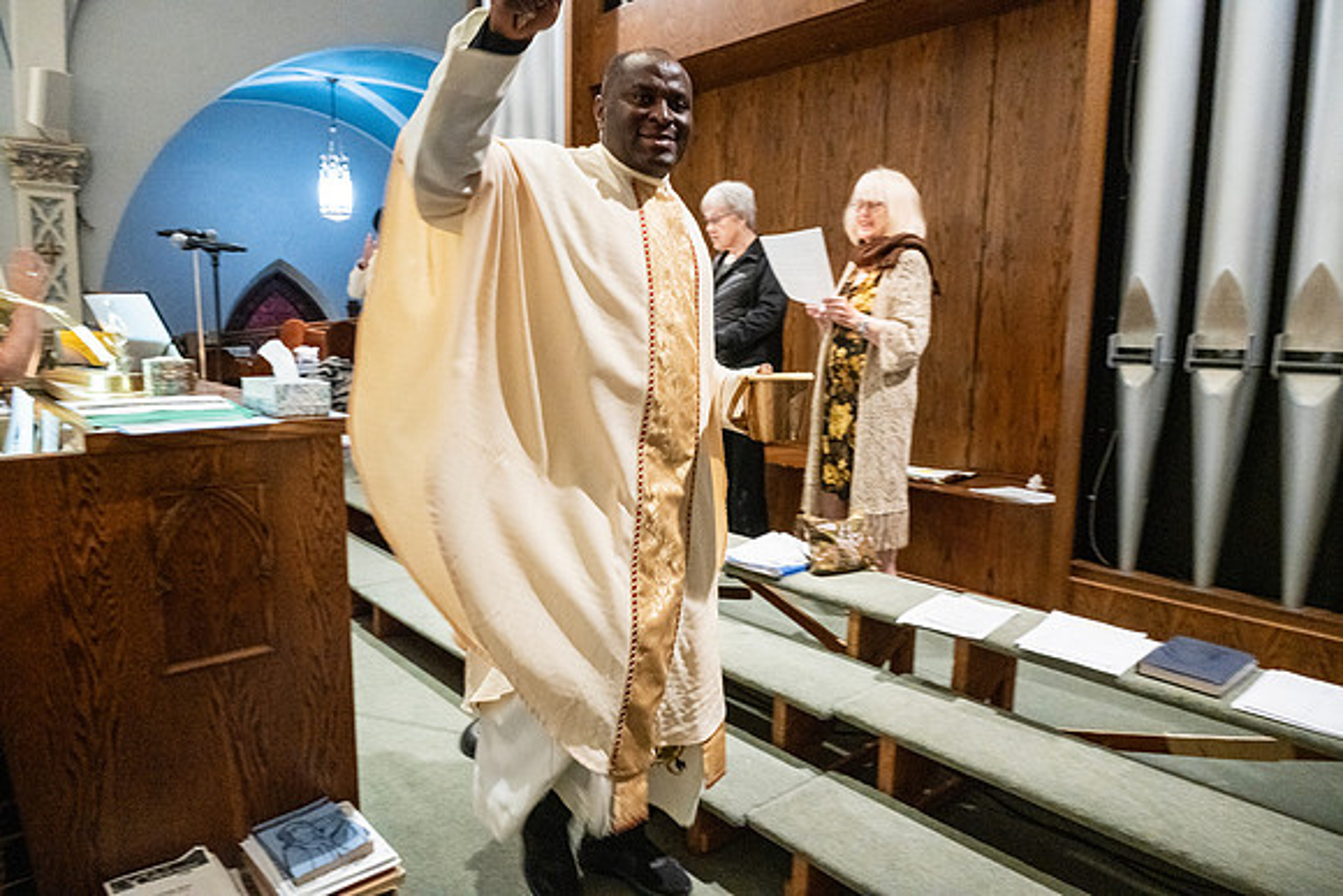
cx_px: 672
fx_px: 896
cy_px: 448
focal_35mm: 24
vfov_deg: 53.2
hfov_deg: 73.7
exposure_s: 1/60
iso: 5000
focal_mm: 24
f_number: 7.1
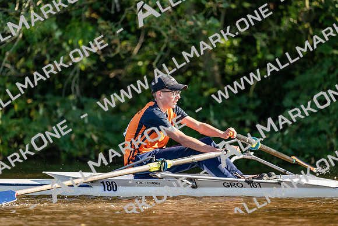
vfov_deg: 3.4
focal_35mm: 400
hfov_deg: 5.2
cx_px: 169
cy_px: 113
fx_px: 3756
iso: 1600
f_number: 4.5
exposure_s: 1/3200
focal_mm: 400
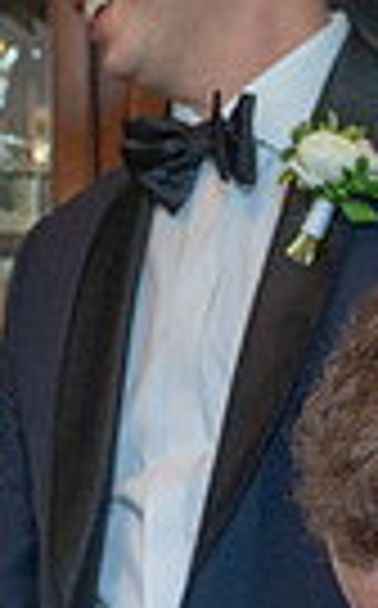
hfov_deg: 8.9
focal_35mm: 146
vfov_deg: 13.9
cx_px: 347
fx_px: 2414
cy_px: 759
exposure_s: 1/125
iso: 1250
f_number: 5.6
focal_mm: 31
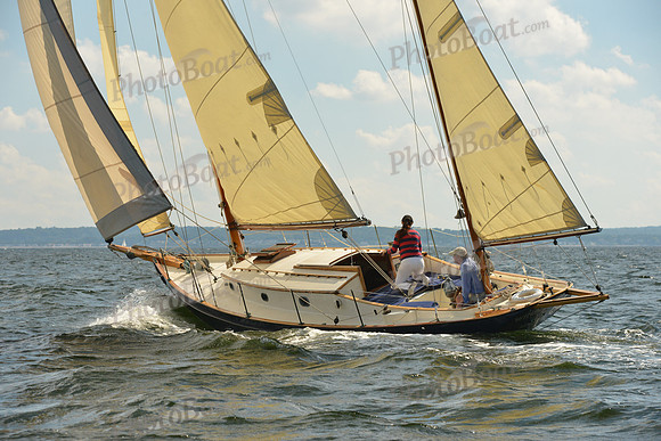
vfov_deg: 11.2
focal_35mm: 122
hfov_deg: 16.8
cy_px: 220
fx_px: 2240
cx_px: 330
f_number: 9
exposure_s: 1/1250
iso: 1000
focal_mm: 122
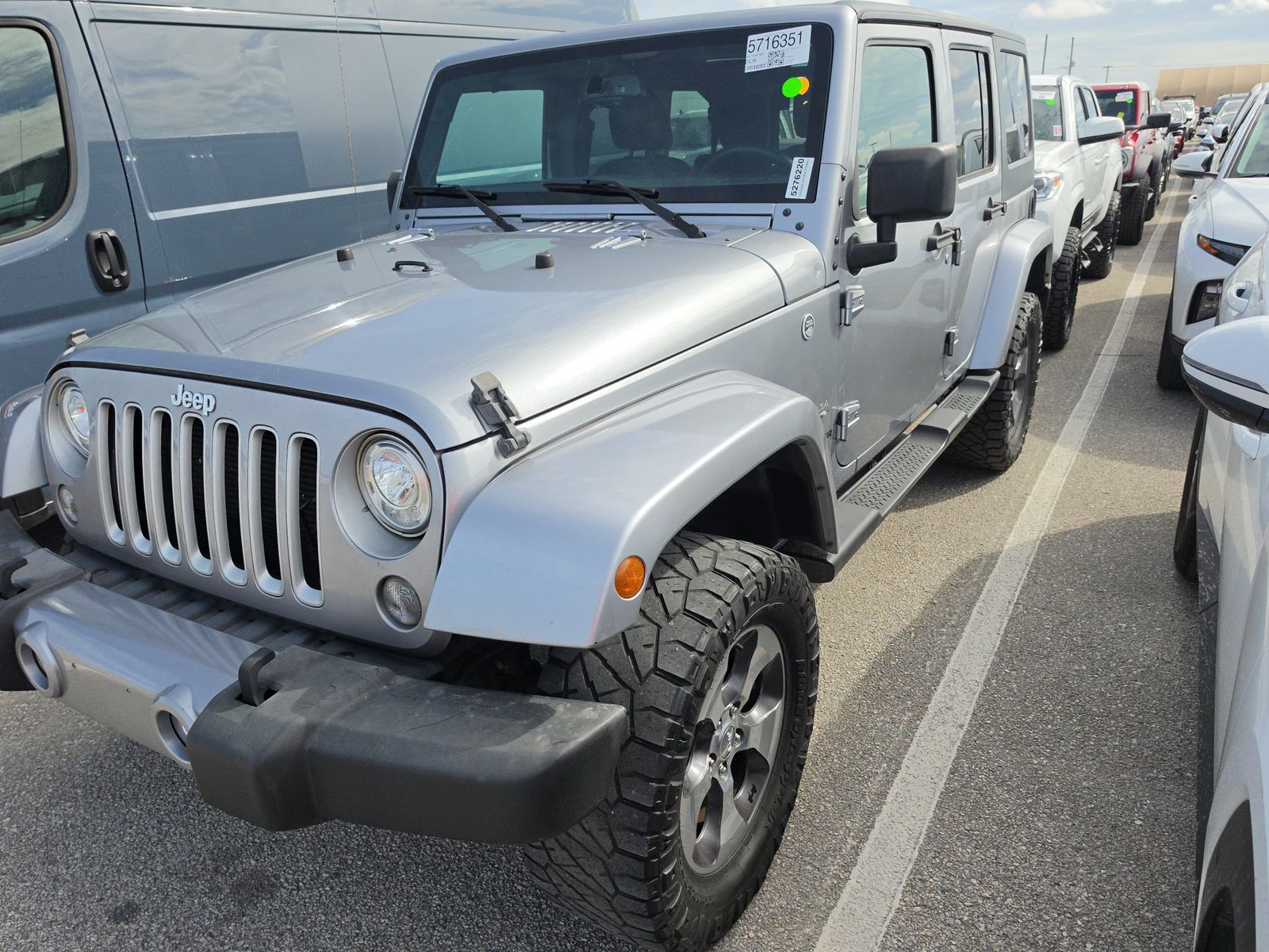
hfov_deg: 73.9
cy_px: 476
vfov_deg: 58.9
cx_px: 634
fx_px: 843
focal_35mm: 23
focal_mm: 6.5
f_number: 1.4
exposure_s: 1/7058
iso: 65
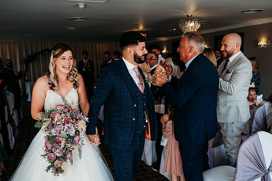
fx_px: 264
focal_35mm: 35
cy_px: 90
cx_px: 136
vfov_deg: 37.8
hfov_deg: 54.5
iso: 400
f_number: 2.8
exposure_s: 1/640
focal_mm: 35
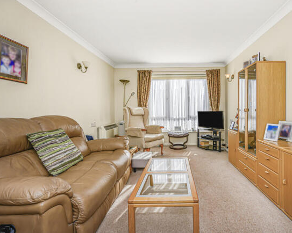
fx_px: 152
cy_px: 116
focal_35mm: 18
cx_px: 174
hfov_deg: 86.8
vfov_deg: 75.1
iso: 100
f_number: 8
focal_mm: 15.5
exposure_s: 1/160
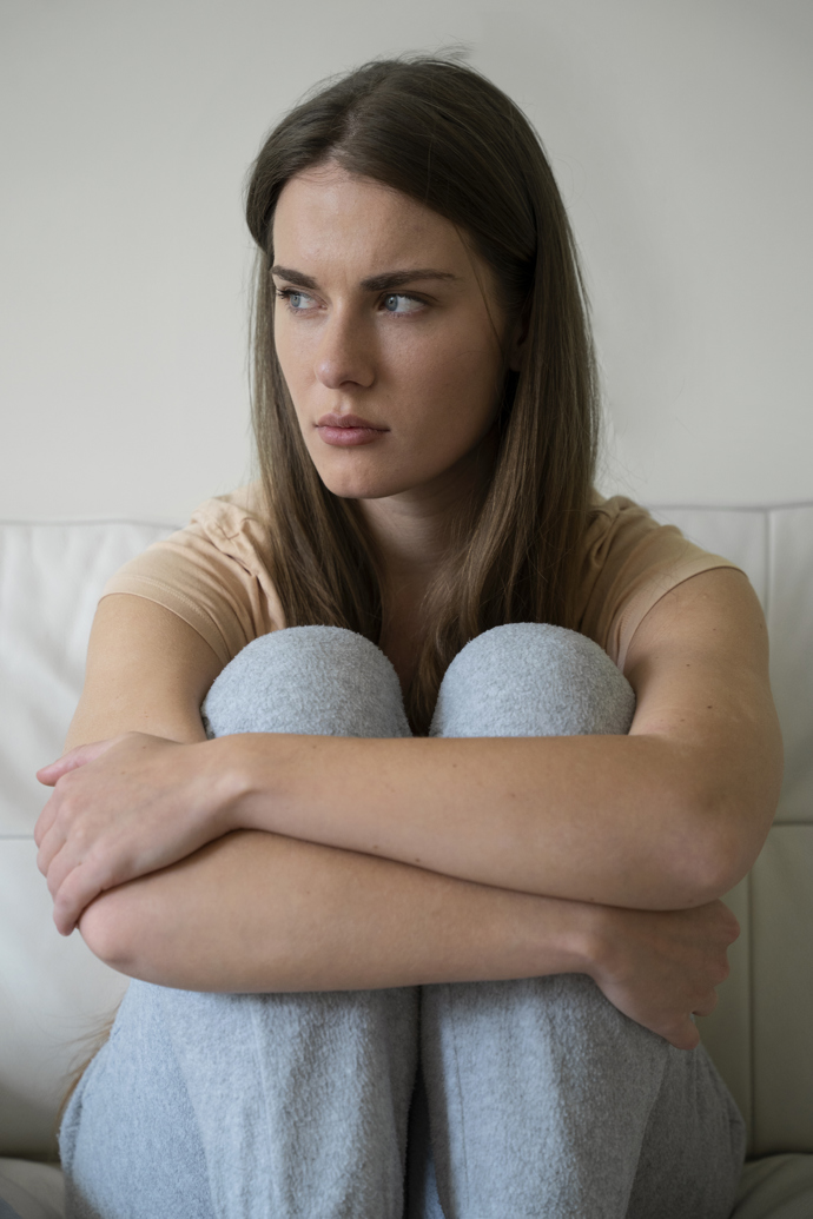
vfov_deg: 31.4
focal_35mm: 64
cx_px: 406
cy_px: 610
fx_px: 2171
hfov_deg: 21.2
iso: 1000
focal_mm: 64.1
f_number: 4
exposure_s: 1/125
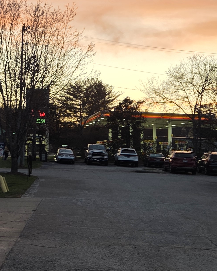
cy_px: 58
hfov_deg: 20.2
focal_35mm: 73
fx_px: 586
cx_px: -13
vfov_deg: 25.6
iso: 40
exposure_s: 1/120
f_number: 1.8
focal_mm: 5.4
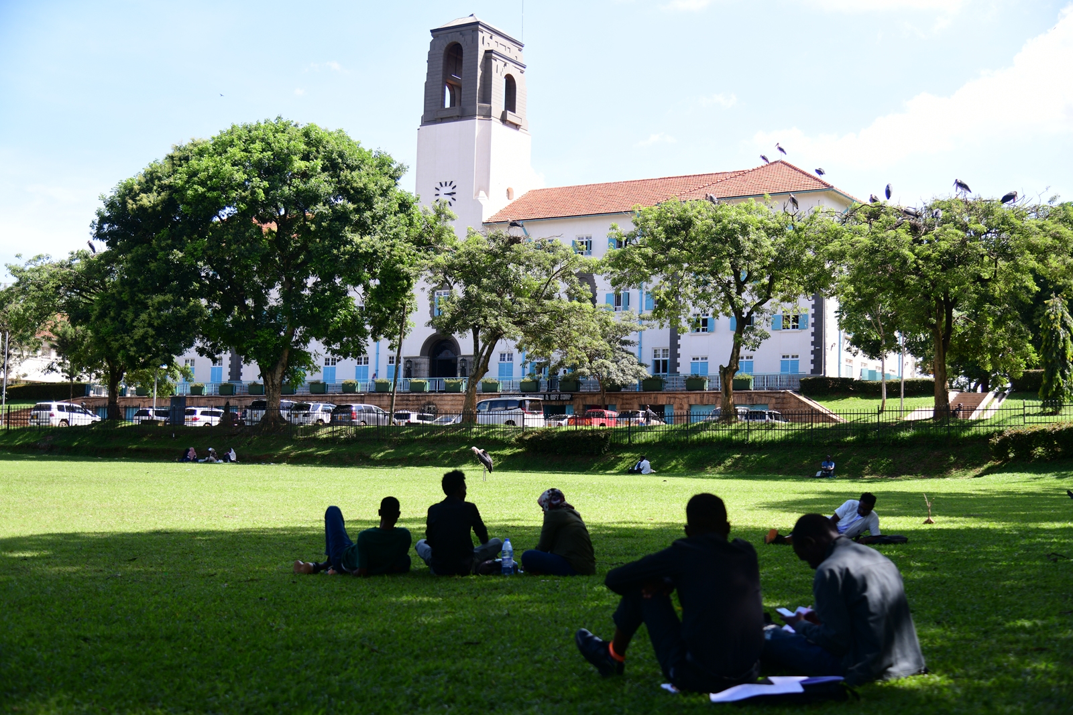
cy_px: 358
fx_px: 1431
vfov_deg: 28.1
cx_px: 536
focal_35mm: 48
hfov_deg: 41.1
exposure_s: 1/500
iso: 160
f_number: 4
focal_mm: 48
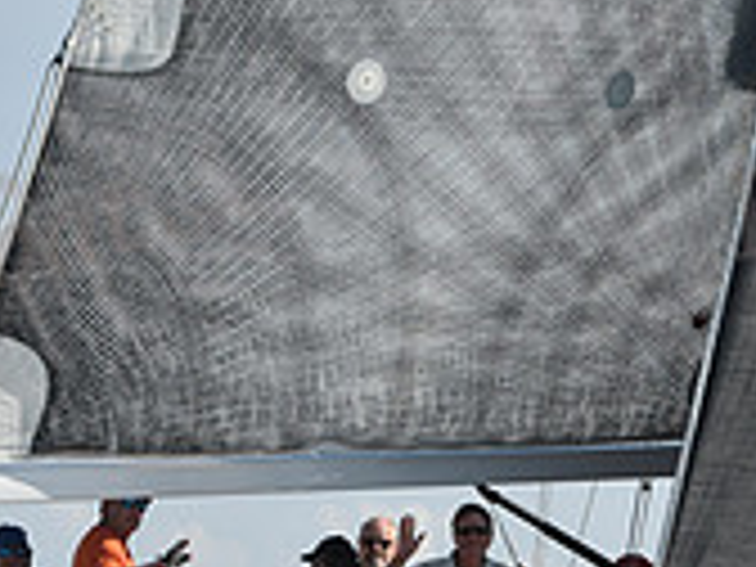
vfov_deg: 6.4
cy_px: 439
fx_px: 5089
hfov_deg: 8.5
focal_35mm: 233
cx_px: 500
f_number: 9
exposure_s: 1/1000
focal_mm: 70
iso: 250
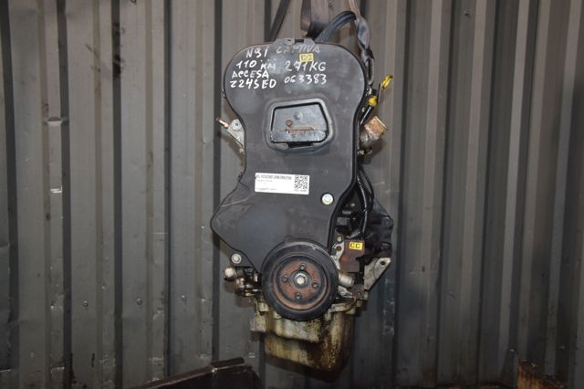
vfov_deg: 31.9
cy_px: 194
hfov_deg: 46.4
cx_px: 292
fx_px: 681
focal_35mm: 42
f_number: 5
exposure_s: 1/60
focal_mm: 28
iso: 800
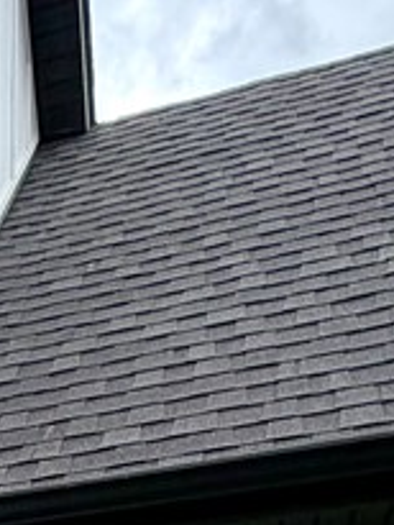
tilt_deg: -8.1
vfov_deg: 16.9
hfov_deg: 19.3
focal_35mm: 70
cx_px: -130
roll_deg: +1.1
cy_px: 1145
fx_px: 1061
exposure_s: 1/864
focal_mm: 2.22
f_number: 2.2
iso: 20
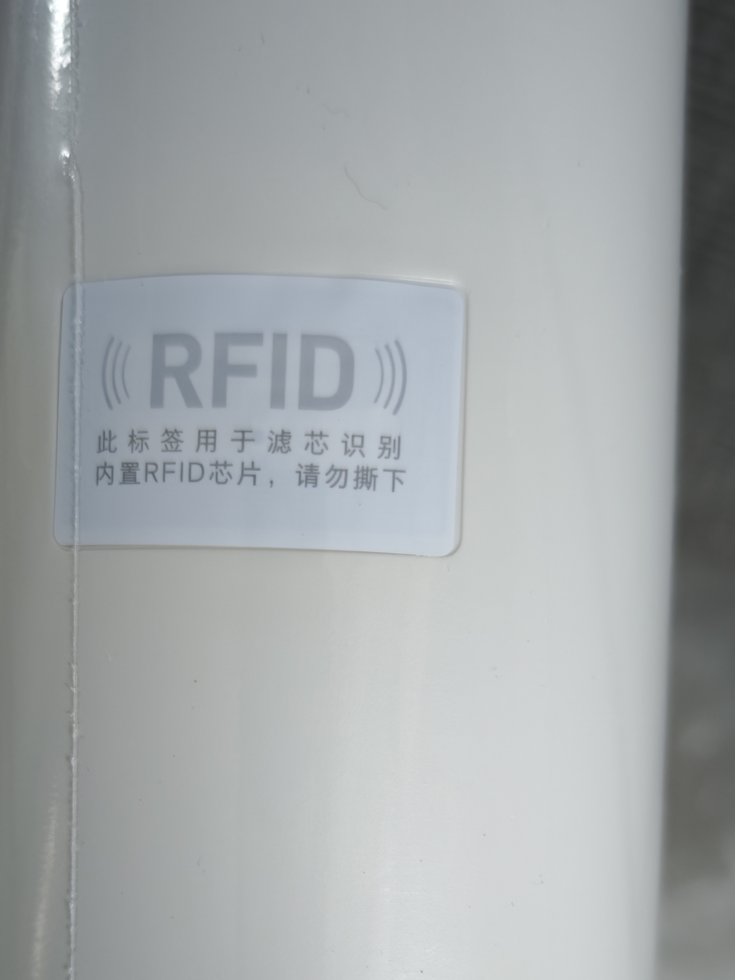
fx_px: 1642
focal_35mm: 58
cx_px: 307
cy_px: 841
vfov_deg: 32.0
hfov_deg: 25.2
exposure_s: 1/42.4
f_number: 1.63
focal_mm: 8.72
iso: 1000
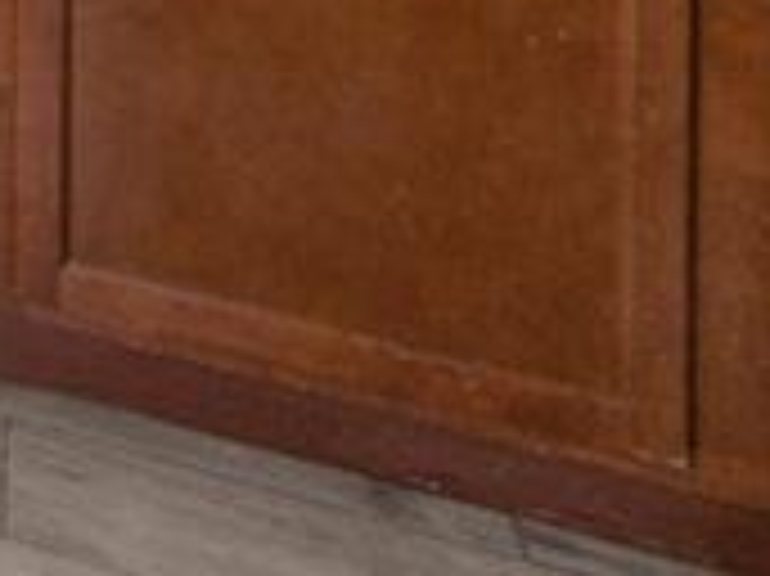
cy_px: -914
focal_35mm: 92
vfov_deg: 12.0
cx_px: -1171
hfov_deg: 13.7
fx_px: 2045
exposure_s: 1/40
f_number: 8
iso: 400
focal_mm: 16
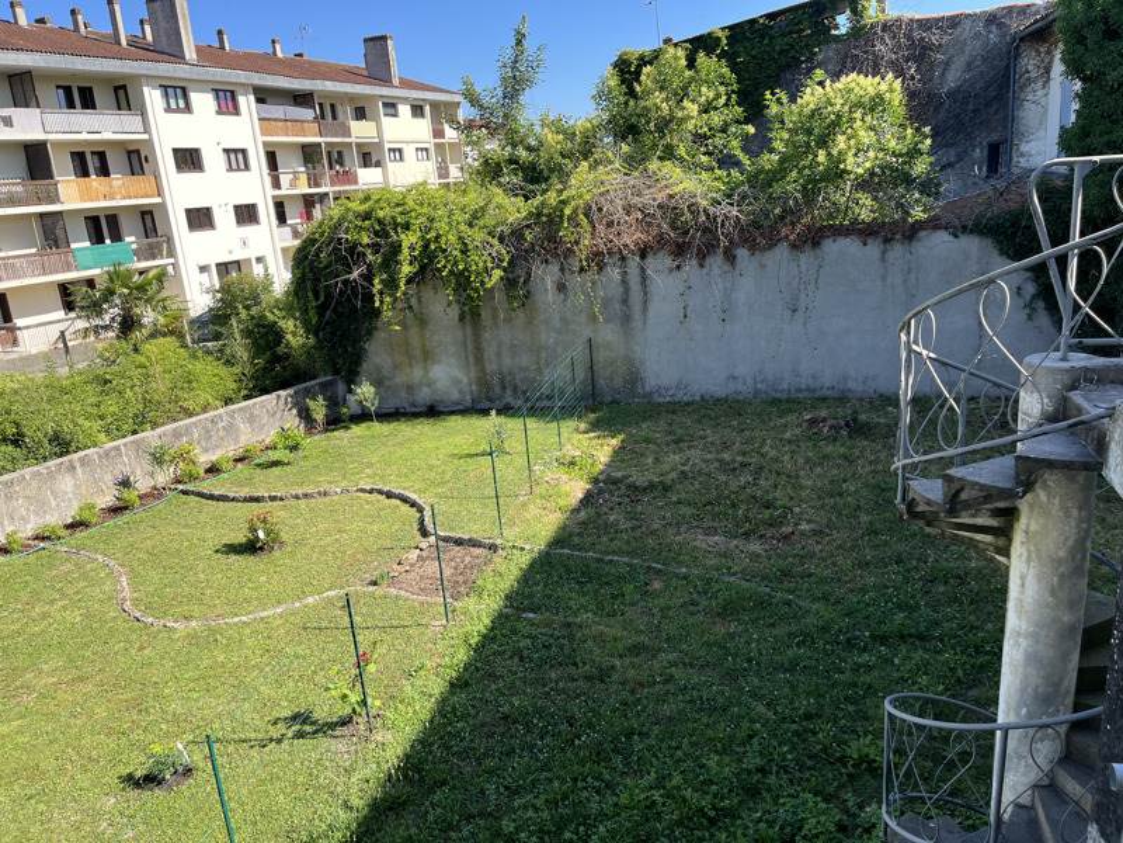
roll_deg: +4.4
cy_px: 422
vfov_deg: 53.1
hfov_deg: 67.3
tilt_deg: -16.8
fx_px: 843
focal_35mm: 26
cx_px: 562
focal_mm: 5.1
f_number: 1.6
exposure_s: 1/1009
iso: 50
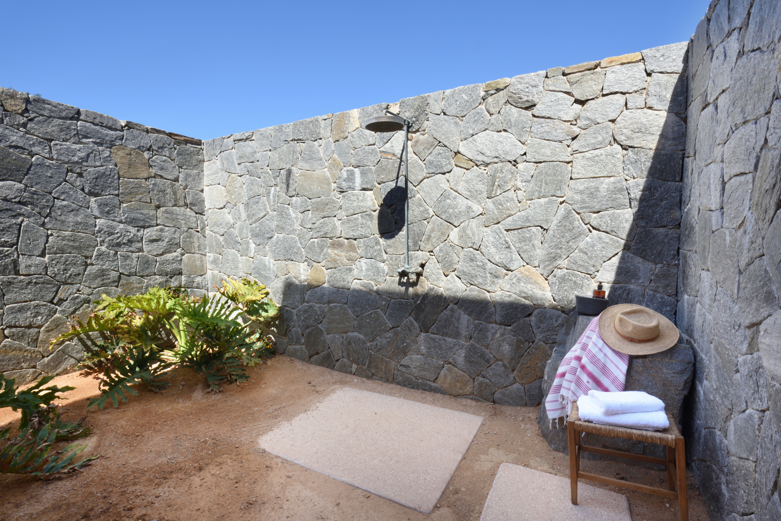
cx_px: 390
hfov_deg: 96.7
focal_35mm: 16
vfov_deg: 73.8
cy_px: 260
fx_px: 347
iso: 200
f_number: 11
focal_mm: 16
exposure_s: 1/3
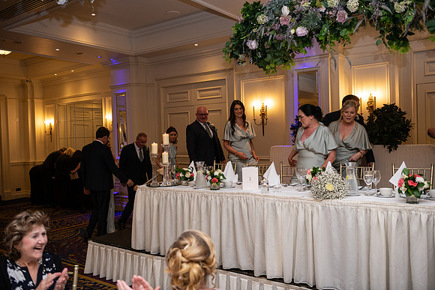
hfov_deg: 58.7
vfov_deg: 41.1
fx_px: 387
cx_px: 218
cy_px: 145
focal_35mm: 32
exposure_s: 1/160
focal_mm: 32
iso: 640
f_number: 3.5
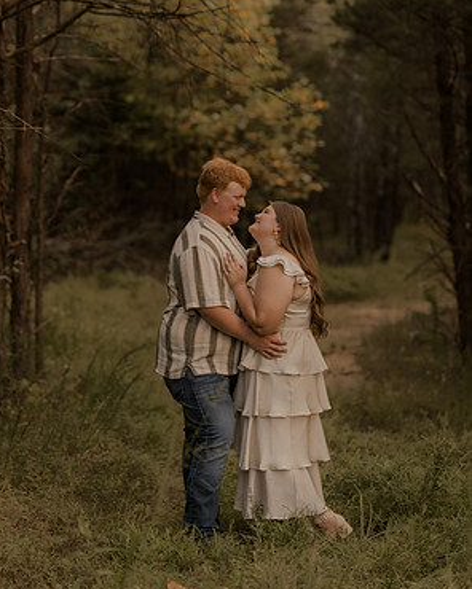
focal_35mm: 97
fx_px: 1694
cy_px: 244
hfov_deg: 15.9
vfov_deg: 19.7
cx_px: 234
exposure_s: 1/125
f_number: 2
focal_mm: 85
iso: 100
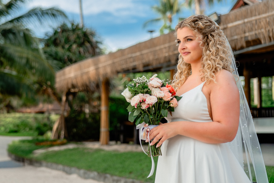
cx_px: 121
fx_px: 425
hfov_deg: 35.7
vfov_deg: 24.2
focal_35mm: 56
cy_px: 87
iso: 250
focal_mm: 50
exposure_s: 1/400
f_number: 2.2
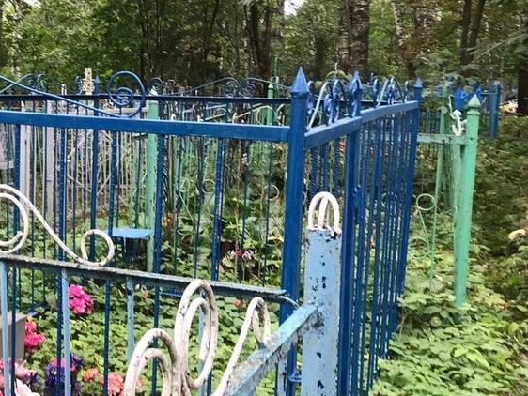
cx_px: 63
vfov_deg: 28.6
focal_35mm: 51
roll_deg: -2.0
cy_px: 190
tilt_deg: -6.7
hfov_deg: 35.5
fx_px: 778
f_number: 1.8
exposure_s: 1/50
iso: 25
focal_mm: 3.99
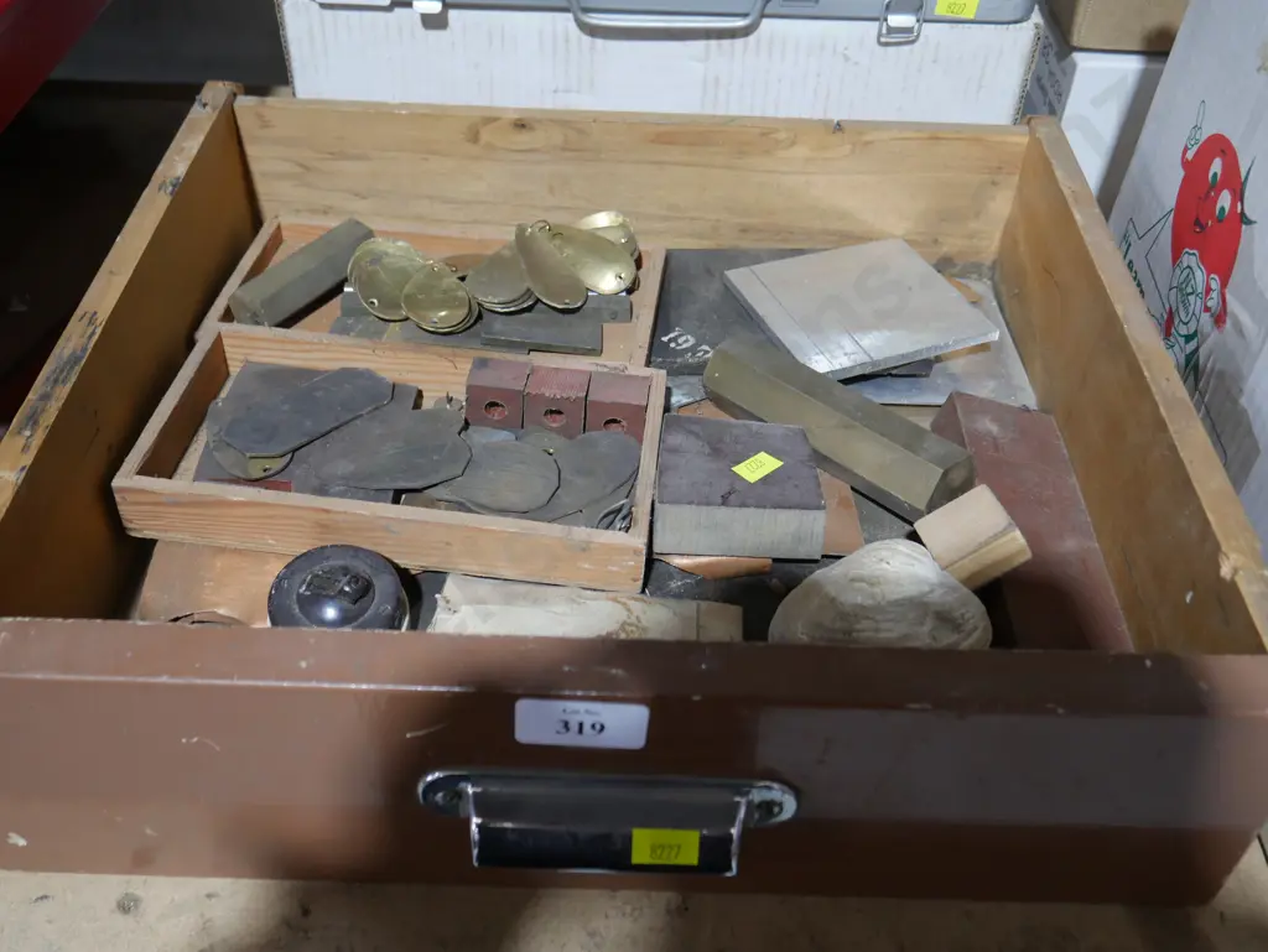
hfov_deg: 53.9
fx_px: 1246
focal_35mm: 34
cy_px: 476
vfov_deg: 41.8
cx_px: 634
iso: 800
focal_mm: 17
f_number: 4
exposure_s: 1/60
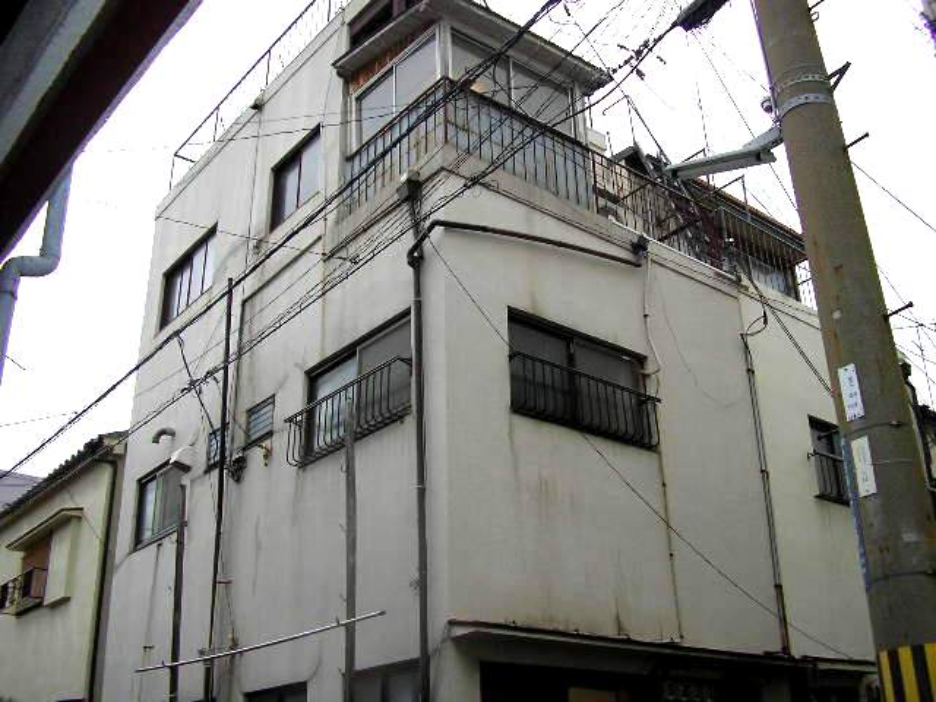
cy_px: 351
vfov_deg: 37.7
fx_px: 1028
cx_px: 468
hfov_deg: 49.0
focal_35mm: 38
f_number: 2.9
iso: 71
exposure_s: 1/194
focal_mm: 5.8
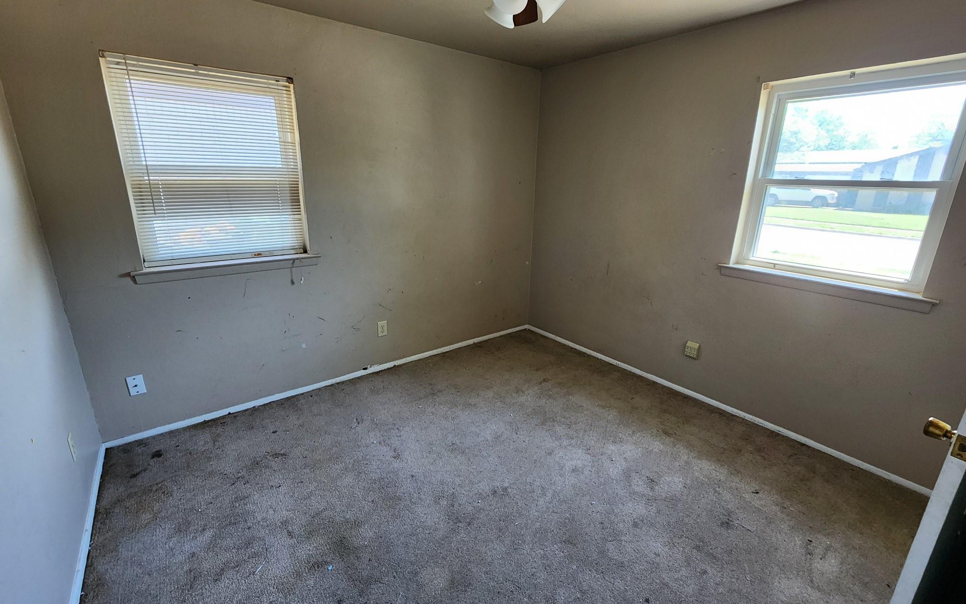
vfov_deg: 78.6
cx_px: 483
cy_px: 294
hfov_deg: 105.3
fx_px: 369
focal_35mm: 14
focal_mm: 2.2
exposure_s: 1/60
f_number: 2.2
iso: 250
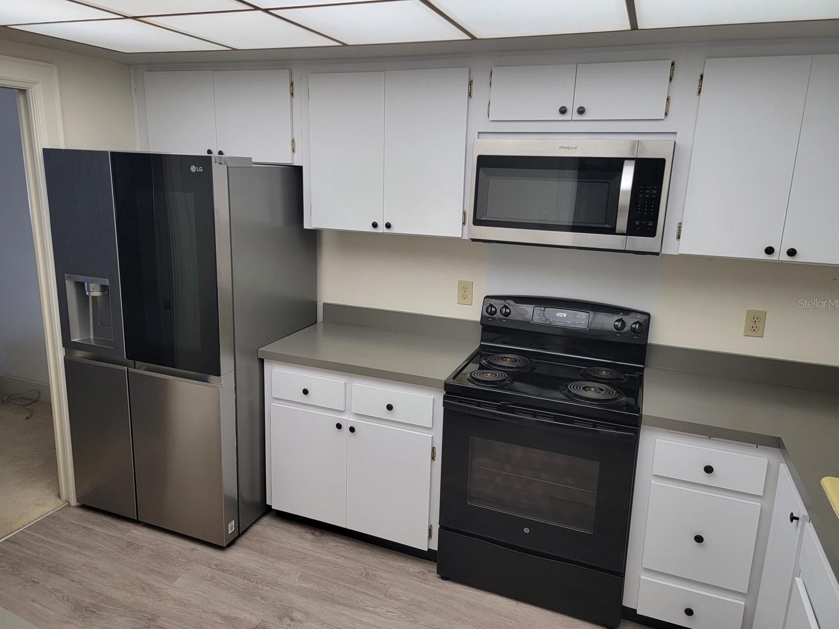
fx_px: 606
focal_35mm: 25
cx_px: 413
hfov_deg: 69.4
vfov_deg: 54.9
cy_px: 303
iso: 160
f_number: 1.8
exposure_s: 1/120
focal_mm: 6.7
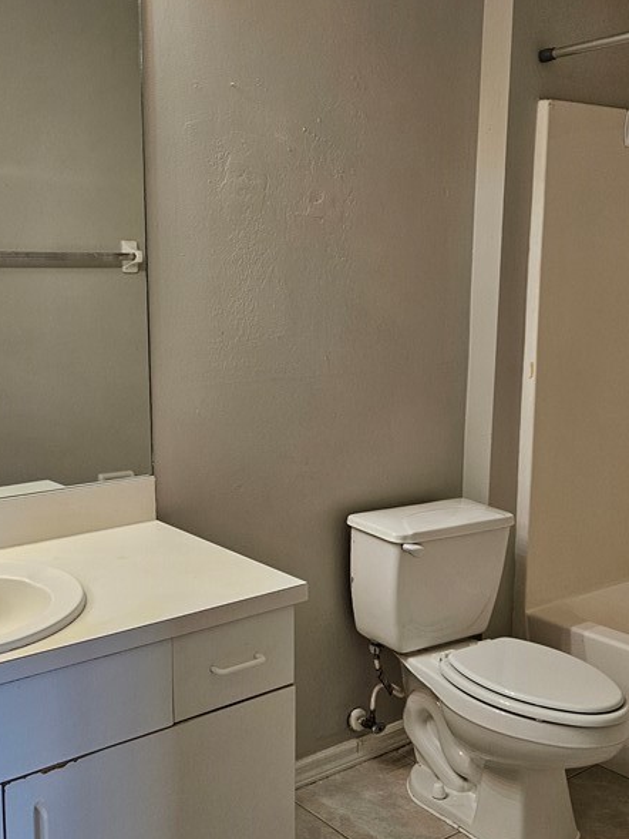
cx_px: 253
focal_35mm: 40
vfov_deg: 46.7
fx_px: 969
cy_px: 464
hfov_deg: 35.9
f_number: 1.8
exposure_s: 1/120
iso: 125
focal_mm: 5.4
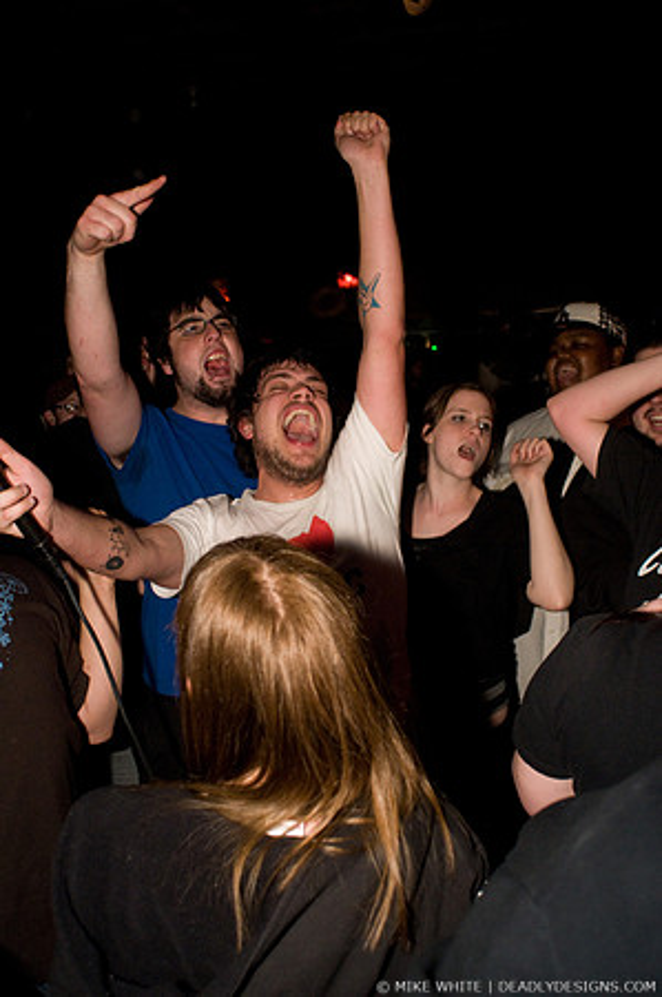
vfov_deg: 62.0
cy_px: 498
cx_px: 331
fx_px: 829
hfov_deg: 43.5
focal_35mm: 30
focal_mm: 20
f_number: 2.8
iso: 1600
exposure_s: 1/250
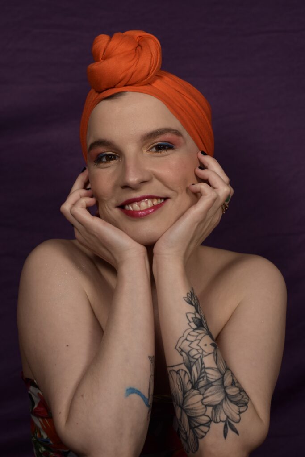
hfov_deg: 18.2
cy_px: 228
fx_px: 953
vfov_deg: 27.0
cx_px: 152
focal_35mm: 75
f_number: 5
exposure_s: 1/100
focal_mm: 50
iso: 200
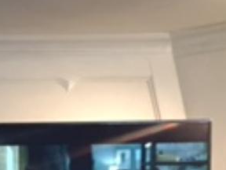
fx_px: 947
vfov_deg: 9.3
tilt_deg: -7.5
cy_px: 385
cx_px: -28
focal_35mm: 145
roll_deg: +0.1
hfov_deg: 13.3
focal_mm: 4.15
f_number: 2.2
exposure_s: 1/10
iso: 100
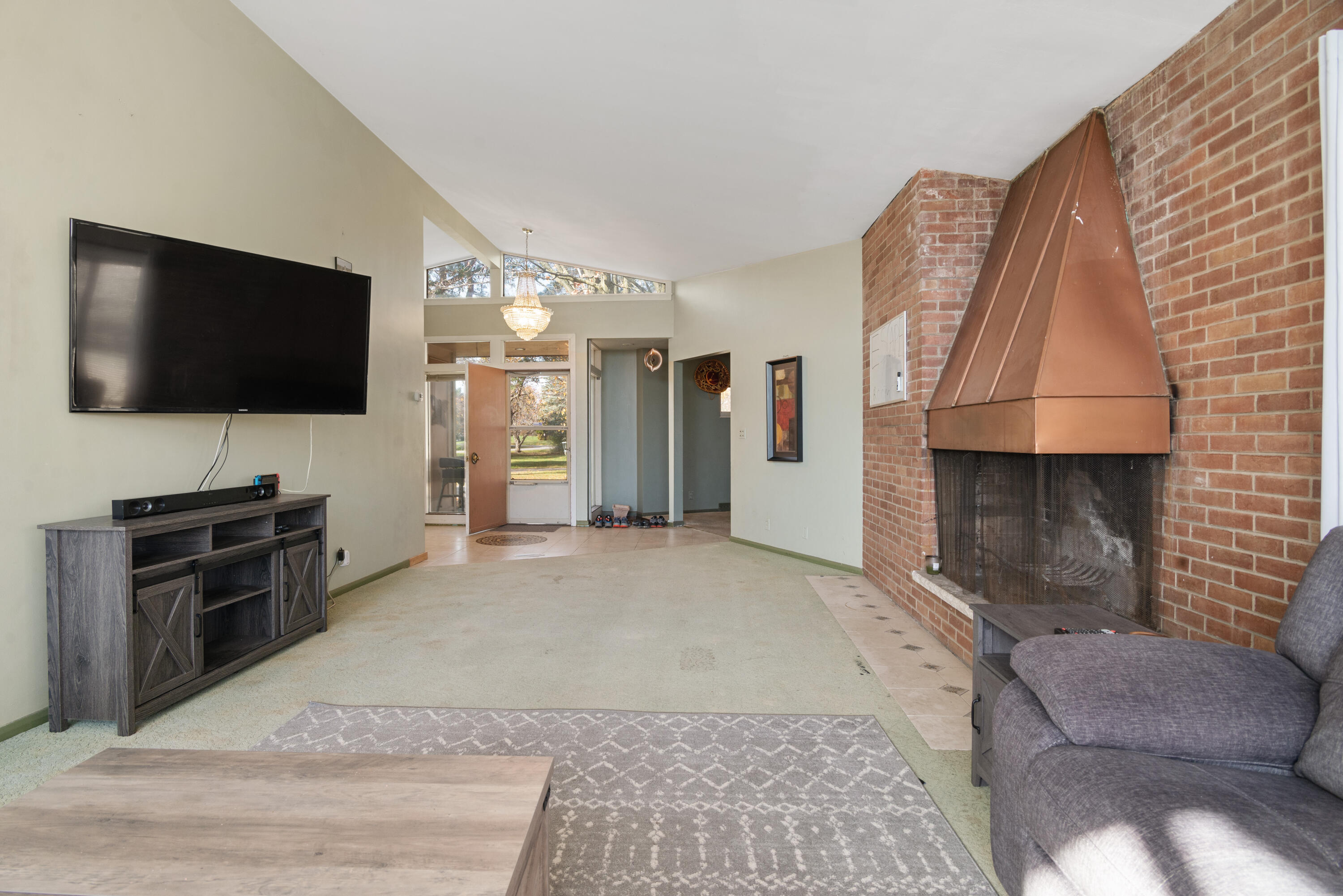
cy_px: 448
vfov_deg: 43.6
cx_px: 672
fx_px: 1119
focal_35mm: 30
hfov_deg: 61.9
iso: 320
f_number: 9
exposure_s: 1/50
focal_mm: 30
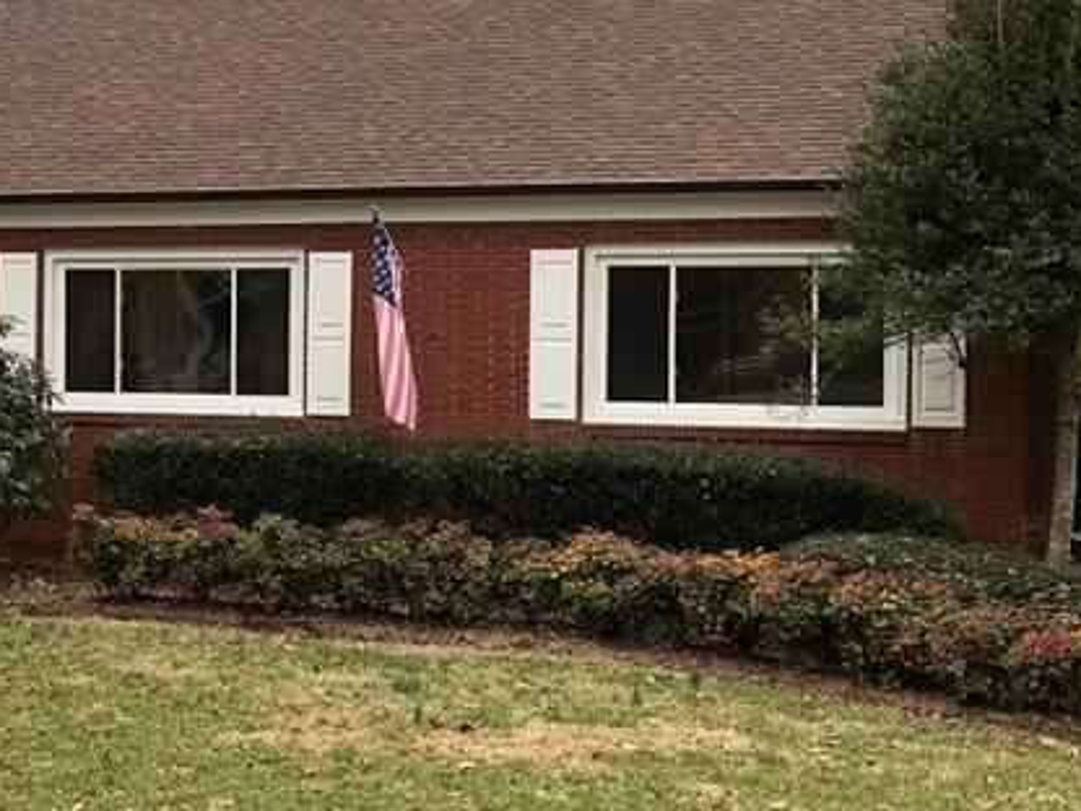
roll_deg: -0.9
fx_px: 2155
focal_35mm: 69
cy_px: 374
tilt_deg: -1.2
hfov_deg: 27.4
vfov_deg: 21.3
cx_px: 156
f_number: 1.8
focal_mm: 4
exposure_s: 1/282
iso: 20
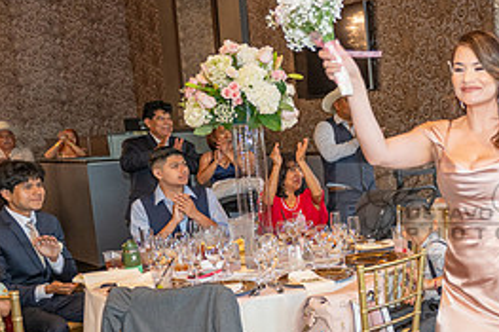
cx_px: 501
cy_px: 208
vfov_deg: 25.4
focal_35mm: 53
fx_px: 734
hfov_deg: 34.2
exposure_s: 1/200
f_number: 2.8
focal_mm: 24
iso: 1000
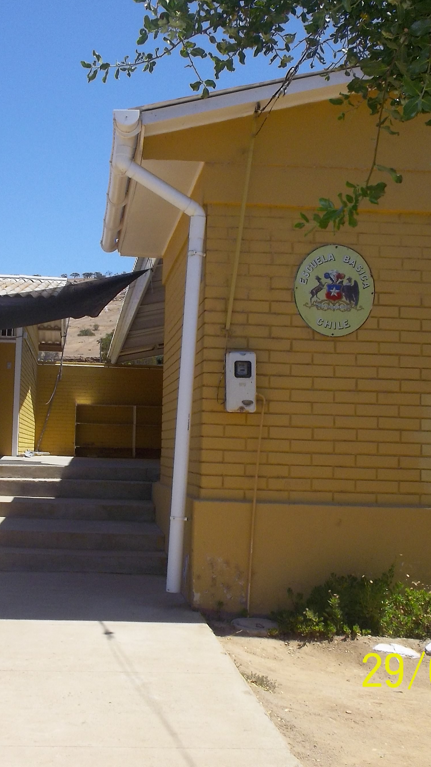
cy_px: 376
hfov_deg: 27.4
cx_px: 115
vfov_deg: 47.4
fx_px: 874
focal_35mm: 43
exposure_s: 1/400
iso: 80
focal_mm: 4.1
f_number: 5.6
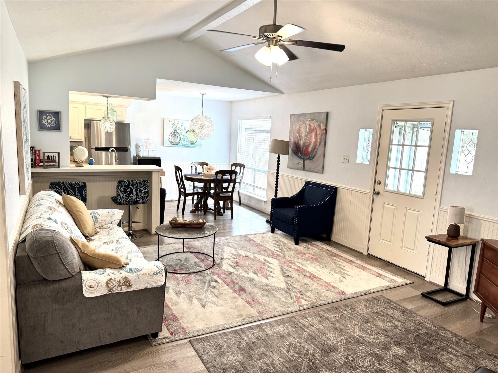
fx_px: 345
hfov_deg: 71.6
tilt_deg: -9.2
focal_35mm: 24
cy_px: 186
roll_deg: -3.2
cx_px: 249
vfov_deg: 56.8
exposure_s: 1/120
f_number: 1.78
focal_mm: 6.76
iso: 125
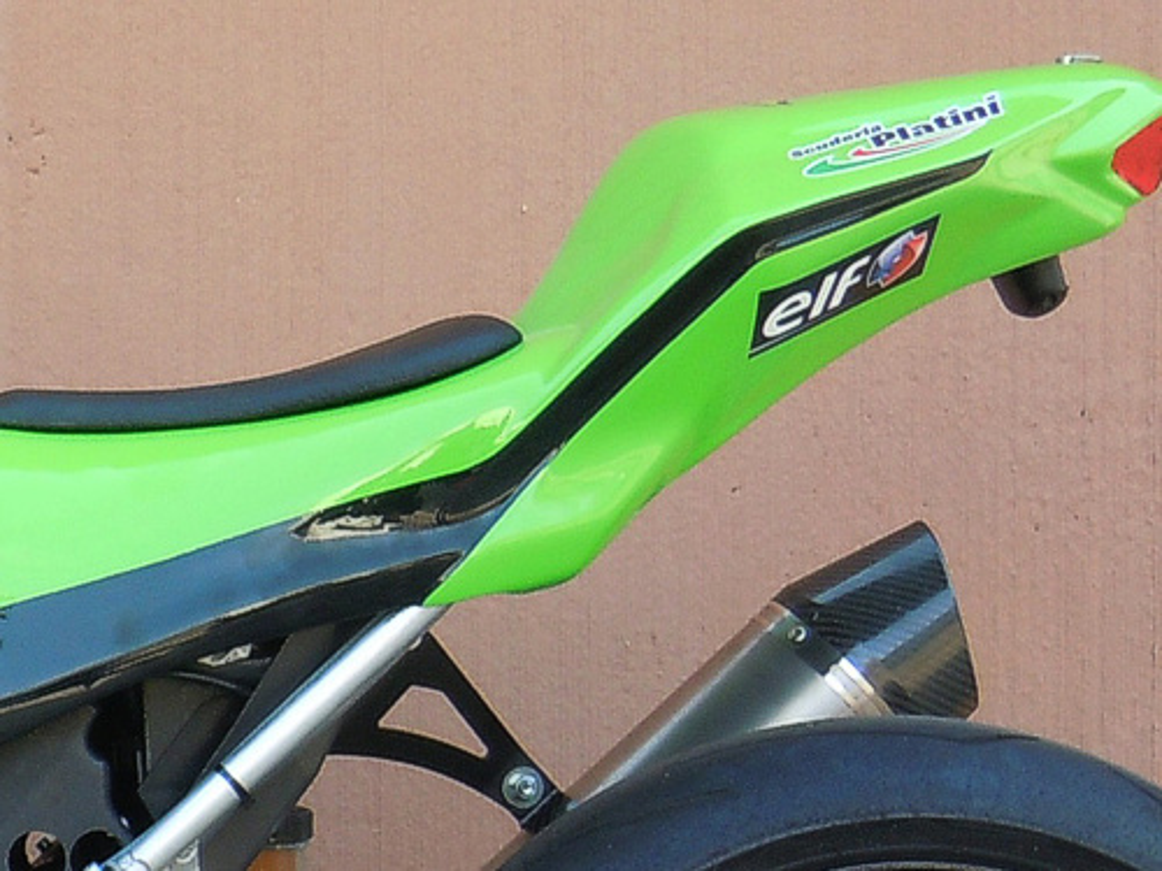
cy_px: 436
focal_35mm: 45
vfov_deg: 32.2
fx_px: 1511
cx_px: 581
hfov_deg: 42.1
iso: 100
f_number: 3.8
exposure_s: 1/80
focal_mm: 8.1
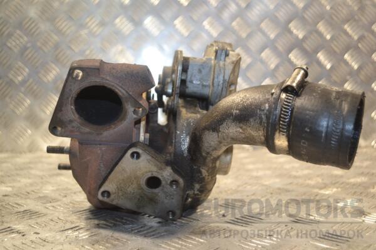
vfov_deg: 31.9
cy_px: 125
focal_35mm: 42
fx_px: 439
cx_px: 188
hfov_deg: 46.4
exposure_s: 1/60
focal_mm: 28
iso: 400
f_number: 4.5
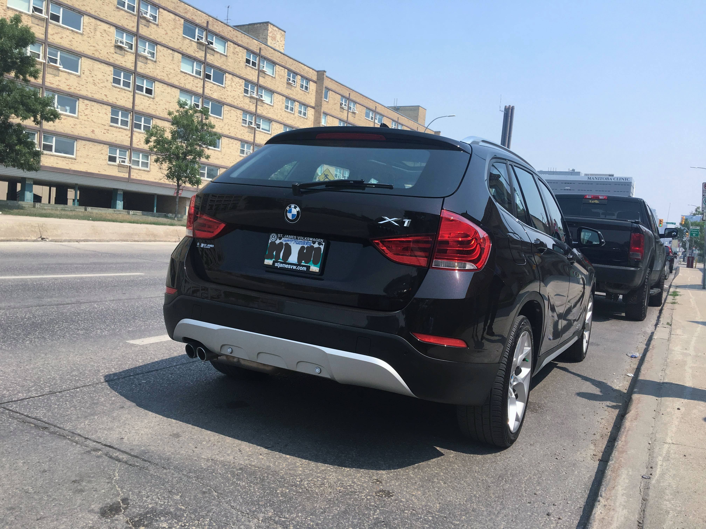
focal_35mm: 29
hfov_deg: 61.7
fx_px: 591
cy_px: 264
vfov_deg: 48.2
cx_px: 353
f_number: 2.2
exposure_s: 1/1425
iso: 25
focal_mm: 4.15
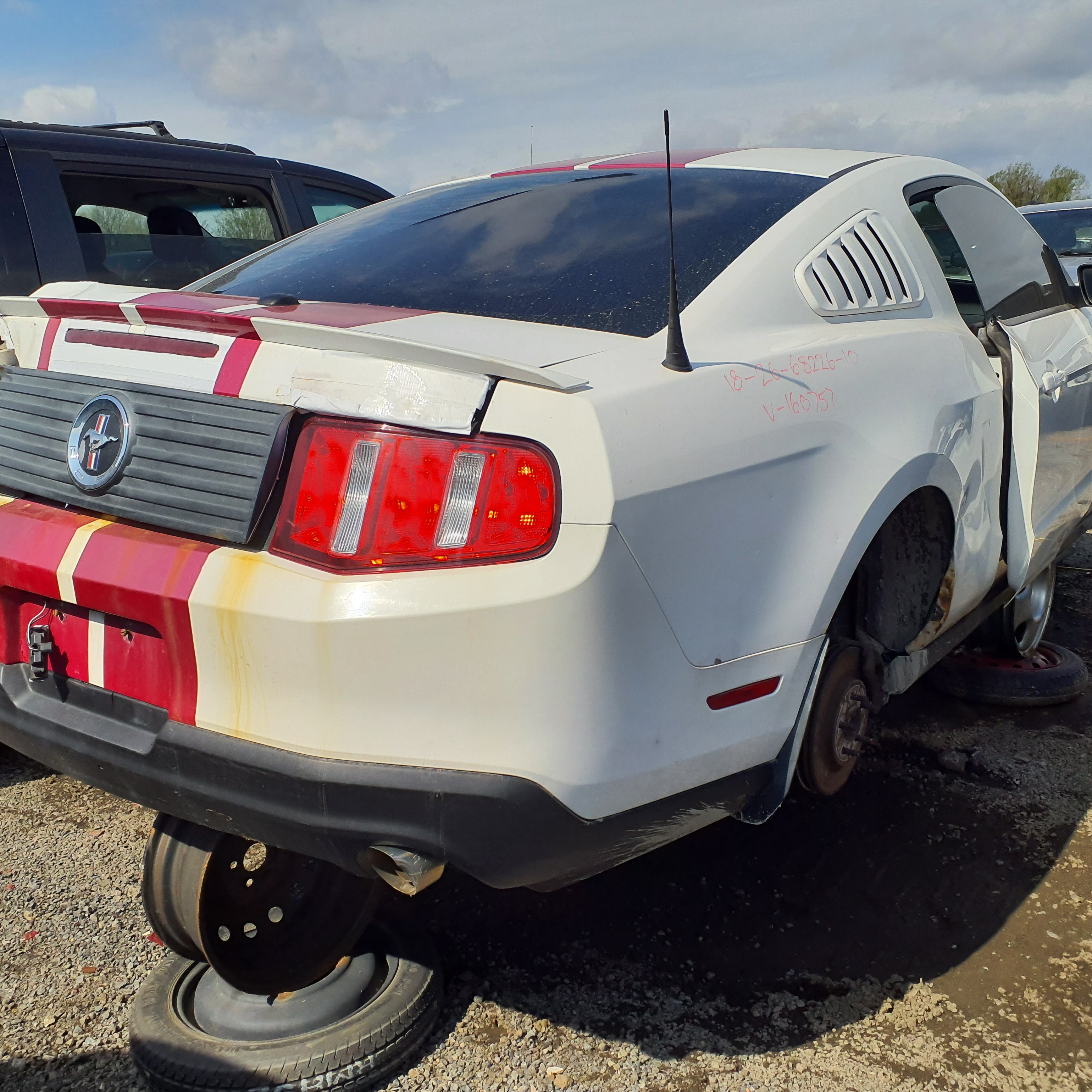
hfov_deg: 51.1
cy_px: 544
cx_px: 542
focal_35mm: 32
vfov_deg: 51.1
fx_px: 1142
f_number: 1.9
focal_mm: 3.58
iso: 40
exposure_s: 1/4336
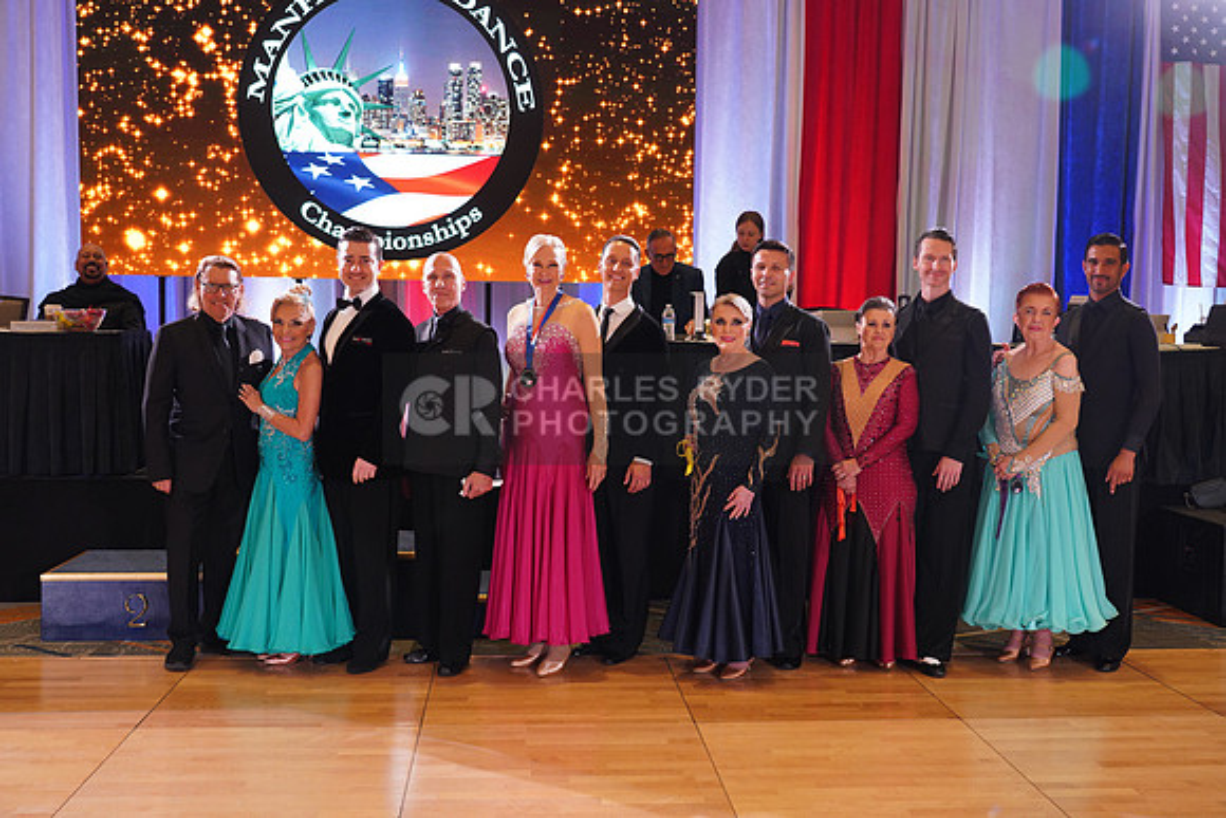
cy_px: 409
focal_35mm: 37
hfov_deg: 51.9
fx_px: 1260
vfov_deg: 36.0
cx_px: 613
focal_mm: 37
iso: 1600
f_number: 4
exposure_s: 1/160
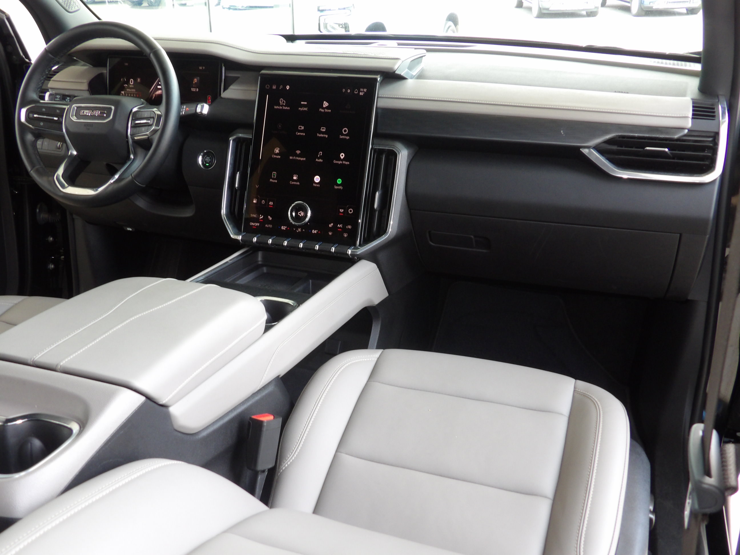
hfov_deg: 55.4
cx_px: 370
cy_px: 278
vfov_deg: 42.9
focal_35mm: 33
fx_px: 705
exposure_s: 1/33
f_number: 3.6
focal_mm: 5.9
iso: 194
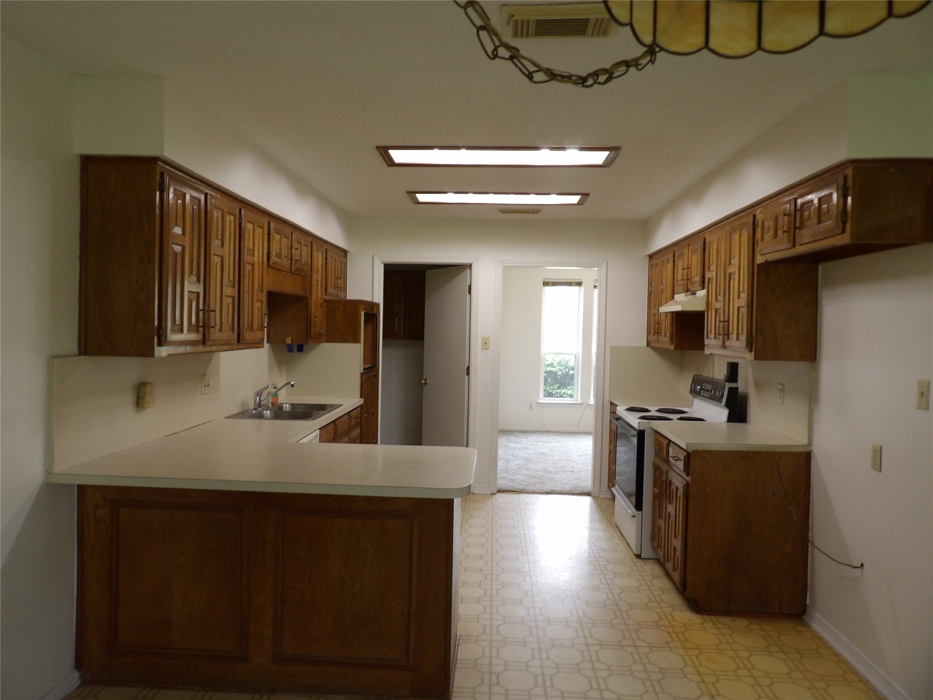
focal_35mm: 24
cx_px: 466
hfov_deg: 71.6
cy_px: 350
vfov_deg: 56.8
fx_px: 647
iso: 138
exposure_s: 1/33
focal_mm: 4.3
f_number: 3.2
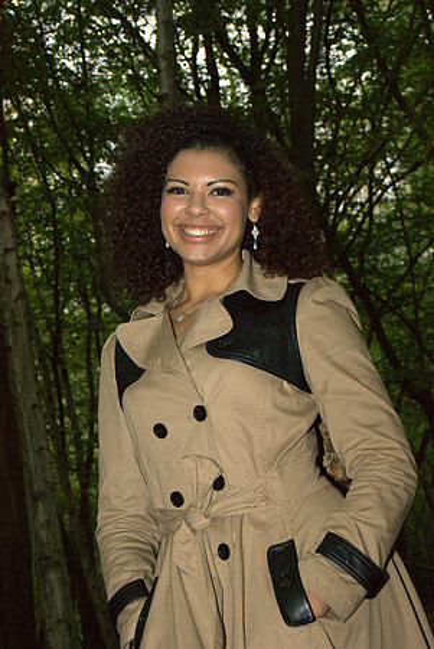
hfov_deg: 18.2
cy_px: 324
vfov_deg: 27.0
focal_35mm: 75
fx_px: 1353
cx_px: 217
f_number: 10
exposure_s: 1/80
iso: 800
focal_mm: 50
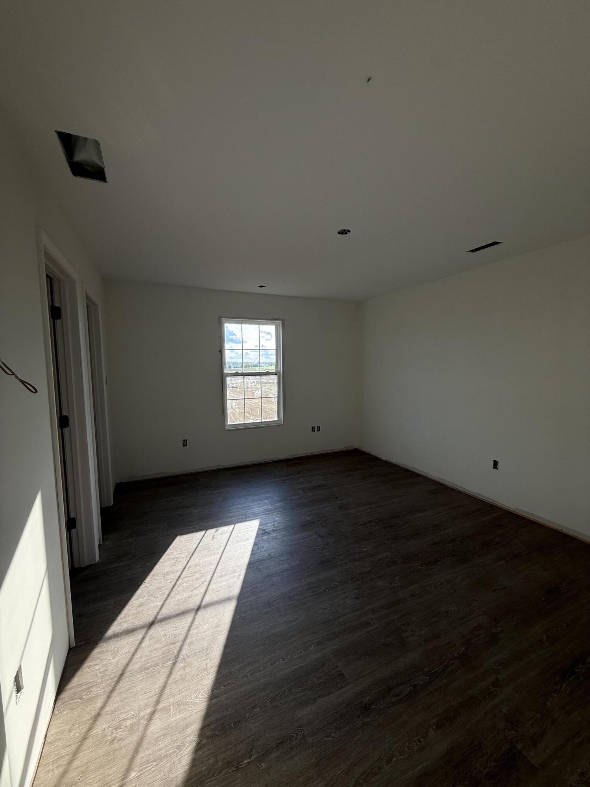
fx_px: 318
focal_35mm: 14
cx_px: 295
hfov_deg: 85.7
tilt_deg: -3.7
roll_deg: -0.4
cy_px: 394
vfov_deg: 102.1
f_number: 2.2
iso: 50
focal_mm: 2.22
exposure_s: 1/353
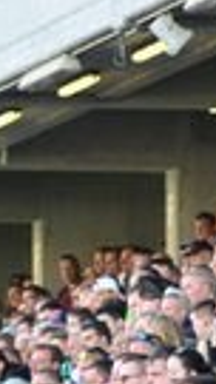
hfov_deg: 1.7
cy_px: 518
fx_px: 7428
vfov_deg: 3.0
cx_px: 128
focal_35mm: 730
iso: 400
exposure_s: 1/200
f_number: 4.5
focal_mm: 70
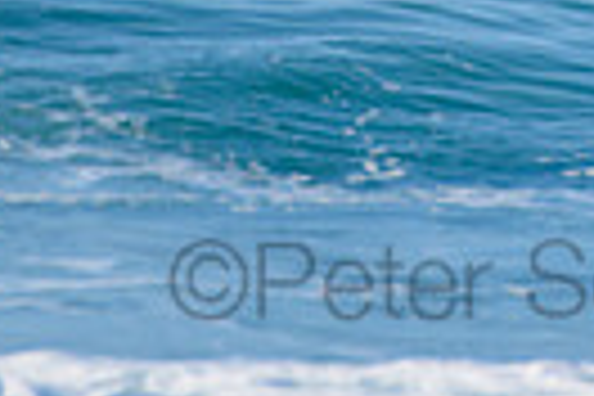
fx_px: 36215
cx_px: 518
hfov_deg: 0.9
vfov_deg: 0.6
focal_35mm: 2195
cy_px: -466
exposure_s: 1/1600
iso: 180
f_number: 5.6
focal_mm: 500
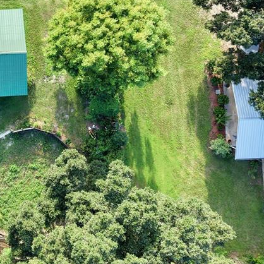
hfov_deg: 29.2
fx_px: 449
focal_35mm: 52
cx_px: -35
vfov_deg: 31.5
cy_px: 35
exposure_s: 1/240
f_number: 1.8
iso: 130
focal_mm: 8.67
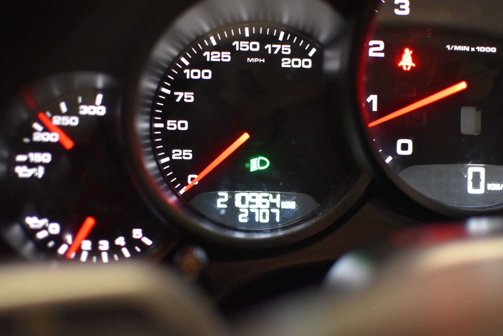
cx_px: 252
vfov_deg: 25.8
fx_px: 734
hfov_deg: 37.8
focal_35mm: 52
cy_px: 168
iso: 2000
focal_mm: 35
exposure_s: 1/60
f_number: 1.8
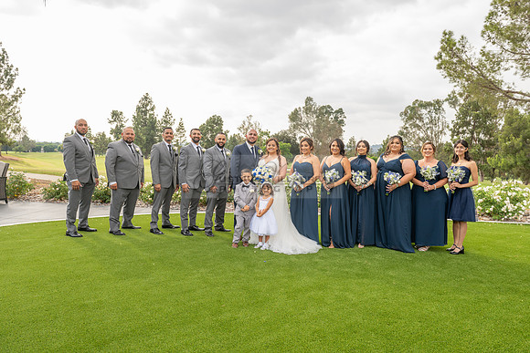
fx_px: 353
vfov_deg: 53.2
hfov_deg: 73.7
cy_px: 176
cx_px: 265
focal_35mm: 24
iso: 200
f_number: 6.3
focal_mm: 24
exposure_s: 1/200
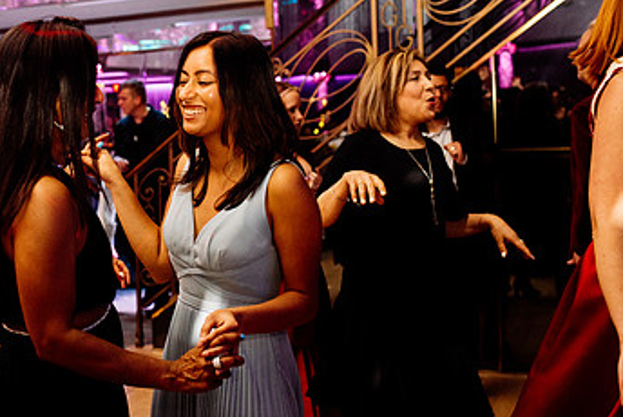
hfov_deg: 32.8
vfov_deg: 23.0
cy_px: 175
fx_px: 1022
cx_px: 114
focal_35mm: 59
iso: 1250
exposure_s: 1/200
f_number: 2.8
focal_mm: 35
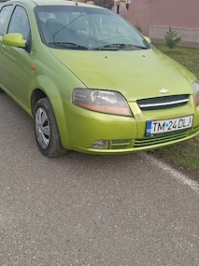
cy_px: 99
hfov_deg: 37.6
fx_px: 292
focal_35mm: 38
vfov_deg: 48.6
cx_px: 89
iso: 100
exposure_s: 1/385
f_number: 1.8
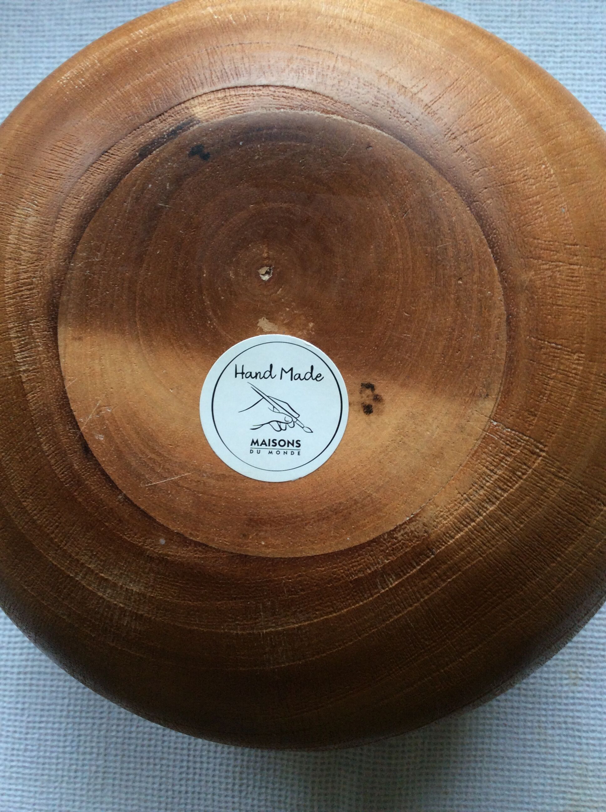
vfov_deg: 56.9
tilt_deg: -84.4
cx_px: 303
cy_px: 406
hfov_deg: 44.1
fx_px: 749
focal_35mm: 32
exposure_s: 1/25
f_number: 2.4
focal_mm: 3.3
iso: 64
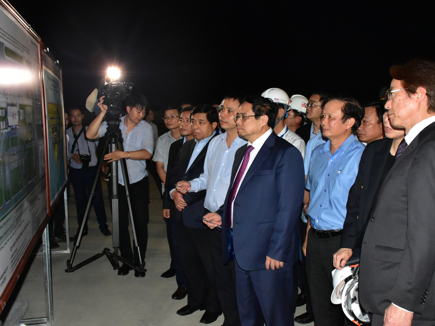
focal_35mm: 40
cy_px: 164
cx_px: 210
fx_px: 503
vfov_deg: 36.0
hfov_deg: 46.8
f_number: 8
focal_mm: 24
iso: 5000
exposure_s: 1/250
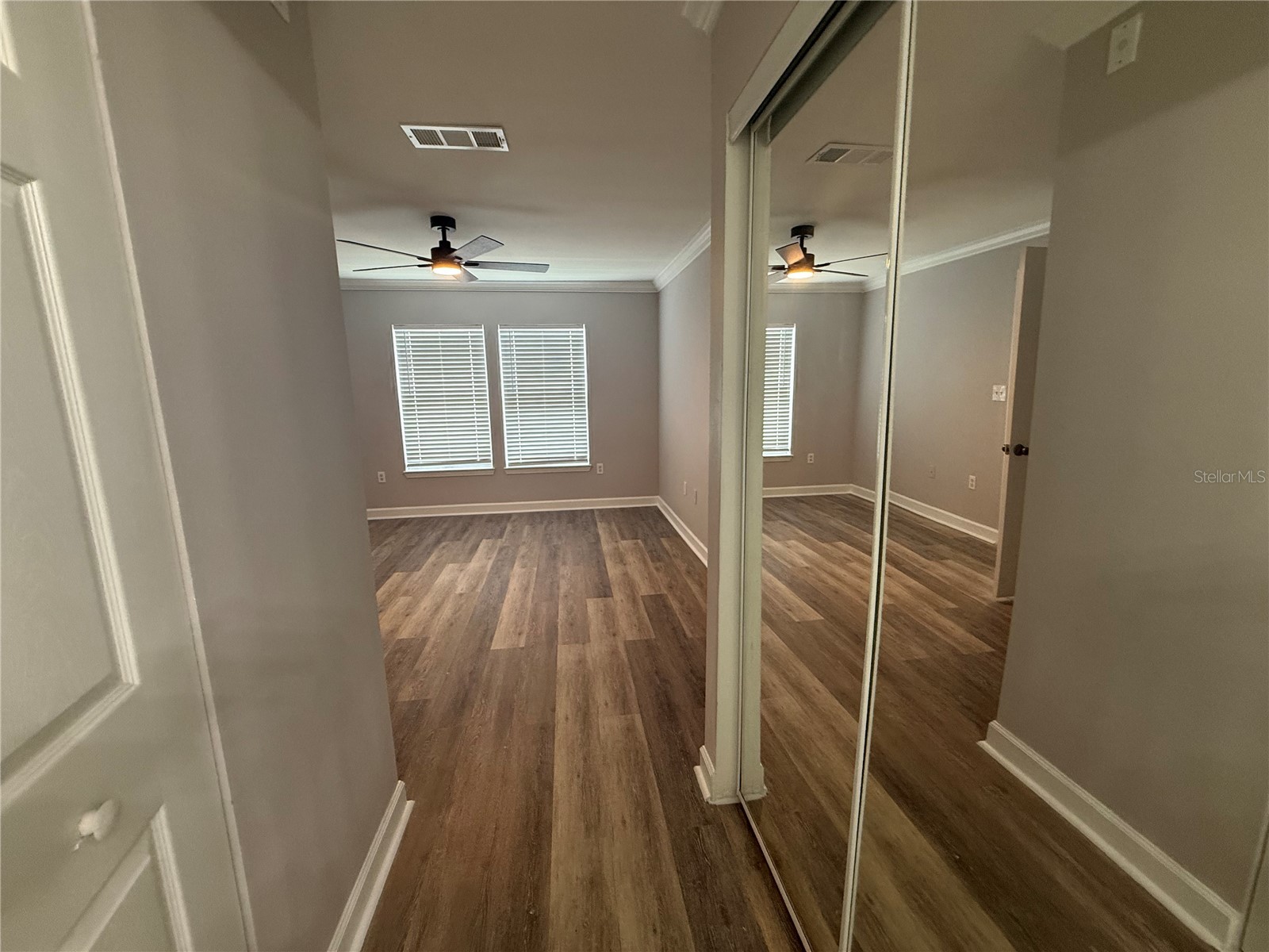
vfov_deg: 85.7
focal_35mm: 14
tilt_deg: -11.2
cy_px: 476
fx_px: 513
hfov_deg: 102.1
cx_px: 634
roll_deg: +1.9
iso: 200
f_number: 2.2
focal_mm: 2.22
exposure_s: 1/60
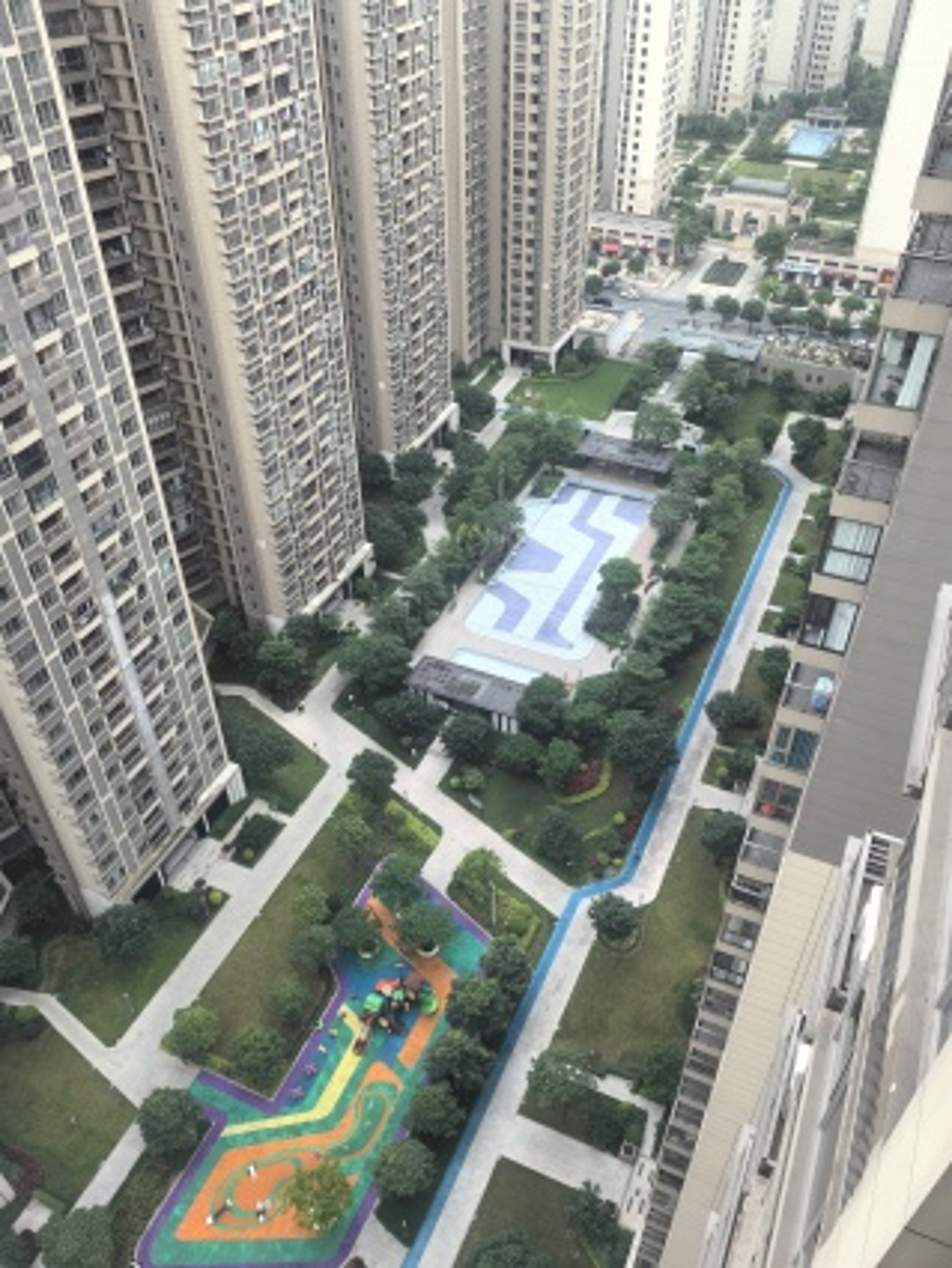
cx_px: 476
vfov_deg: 65.3
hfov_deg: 51.4
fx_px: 990
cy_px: 634
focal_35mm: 27
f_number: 2
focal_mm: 5.75
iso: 50
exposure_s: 1/485
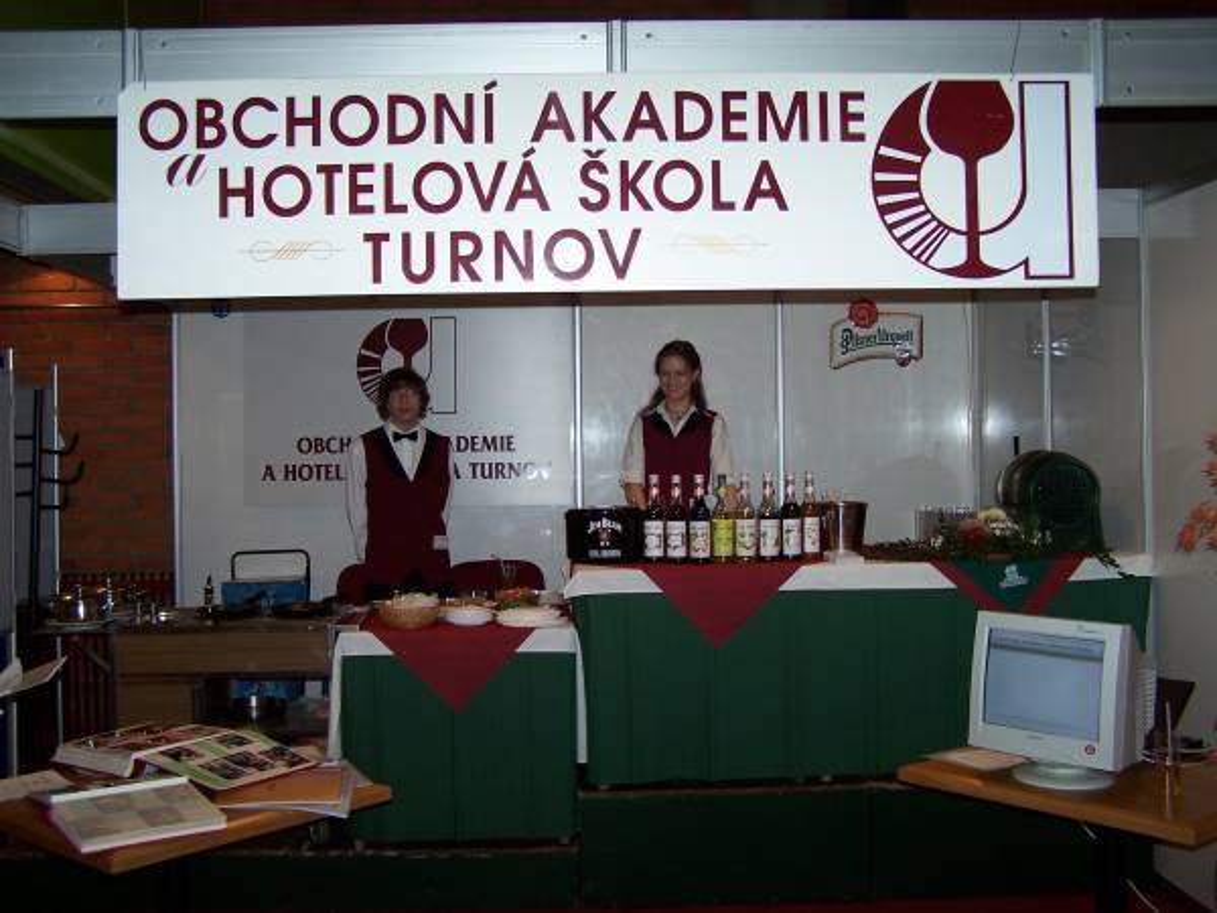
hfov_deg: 49.0
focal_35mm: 38
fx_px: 1336
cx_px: 608
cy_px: 456
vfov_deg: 37.7
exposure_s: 1/60
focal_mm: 6.3
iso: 80
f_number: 2.8
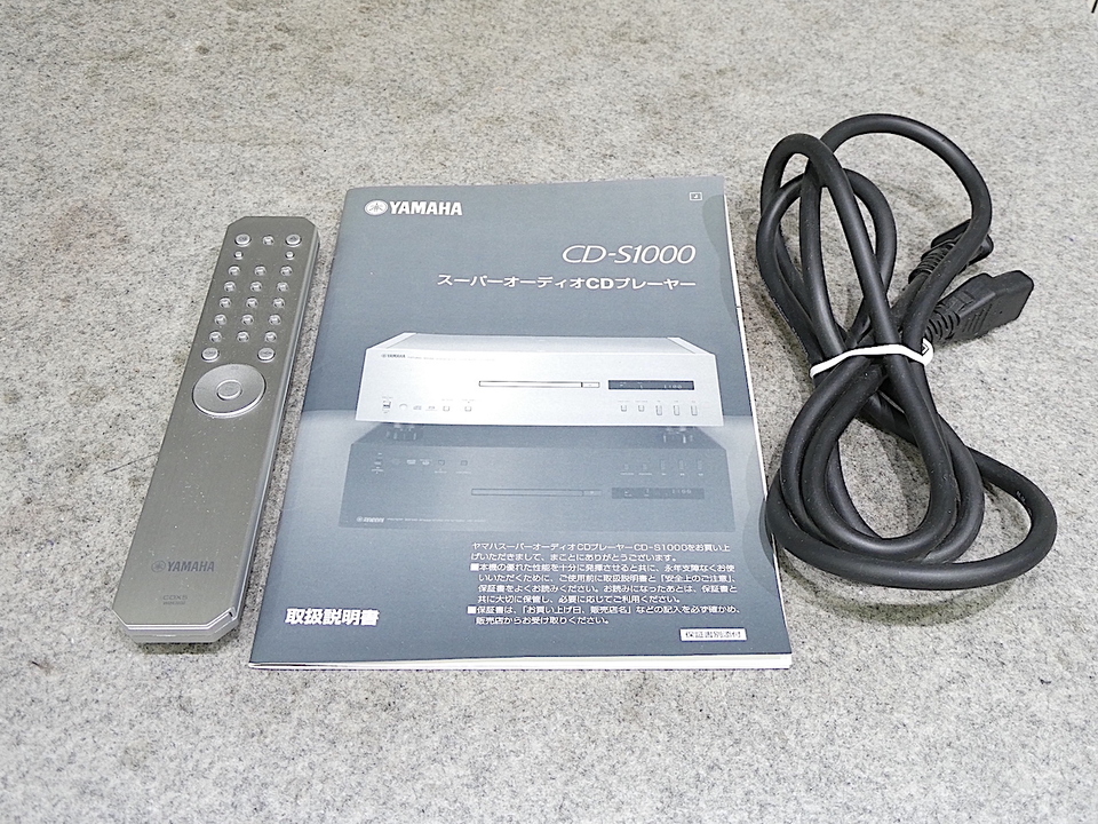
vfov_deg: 40.7
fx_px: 1110
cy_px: 412
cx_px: 549
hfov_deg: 52.6
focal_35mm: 35
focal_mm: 6.3
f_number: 3.7
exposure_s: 1/10
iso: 200
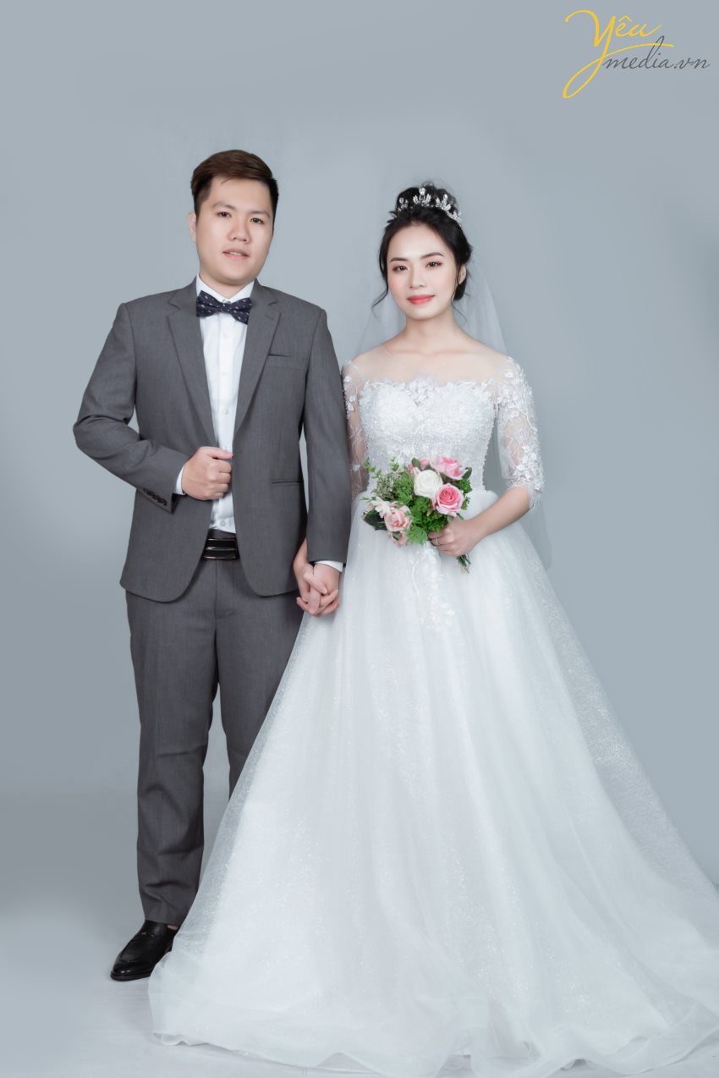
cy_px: 539
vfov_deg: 39.6
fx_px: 1497
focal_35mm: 50
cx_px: 360
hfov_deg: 27.0
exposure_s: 1/180
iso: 100
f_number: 8
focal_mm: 50
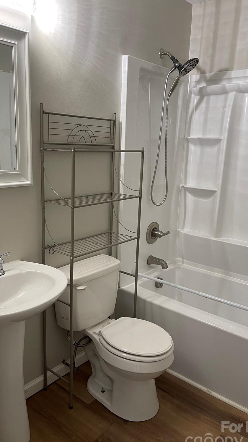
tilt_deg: -14.4
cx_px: 115
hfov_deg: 41.5
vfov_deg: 67.9
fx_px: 327
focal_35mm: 28
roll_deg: -1.8
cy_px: 226
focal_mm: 5.1
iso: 125
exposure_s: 1/60
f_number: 1.6
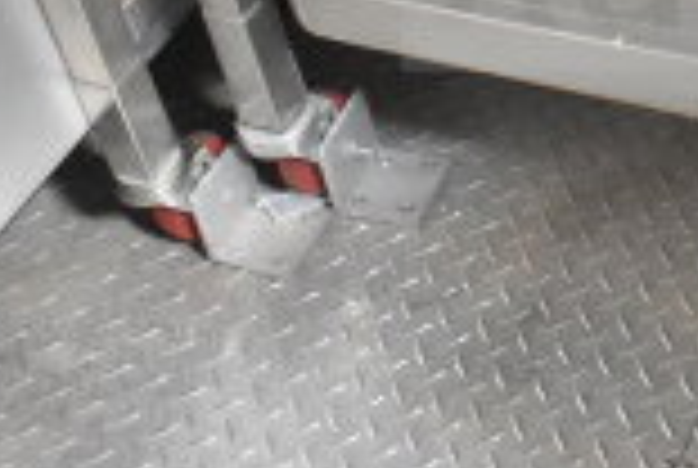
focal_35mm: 106
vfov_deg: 12.2
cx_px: 905
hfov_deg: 18.0
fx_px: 2059
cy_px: -286
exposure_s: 1/30
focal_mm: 18
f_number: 3.5
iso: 2800
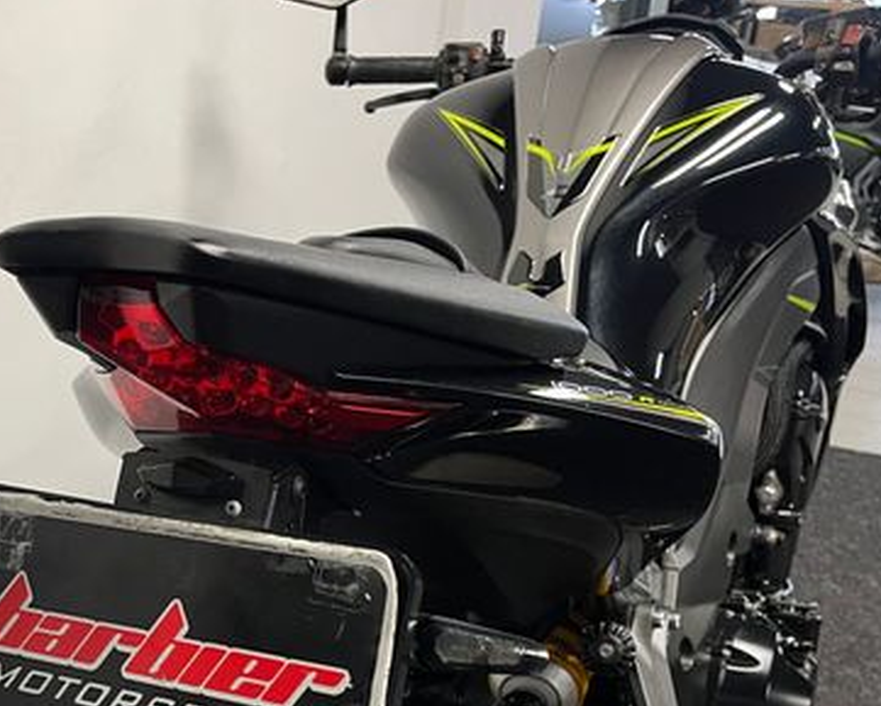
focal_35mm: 45
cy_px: 557
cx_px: 234
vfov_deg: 32.6
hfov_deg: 40.1
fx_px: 1174
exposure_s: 1/50
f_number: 1.6
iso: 125
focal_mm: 5.1
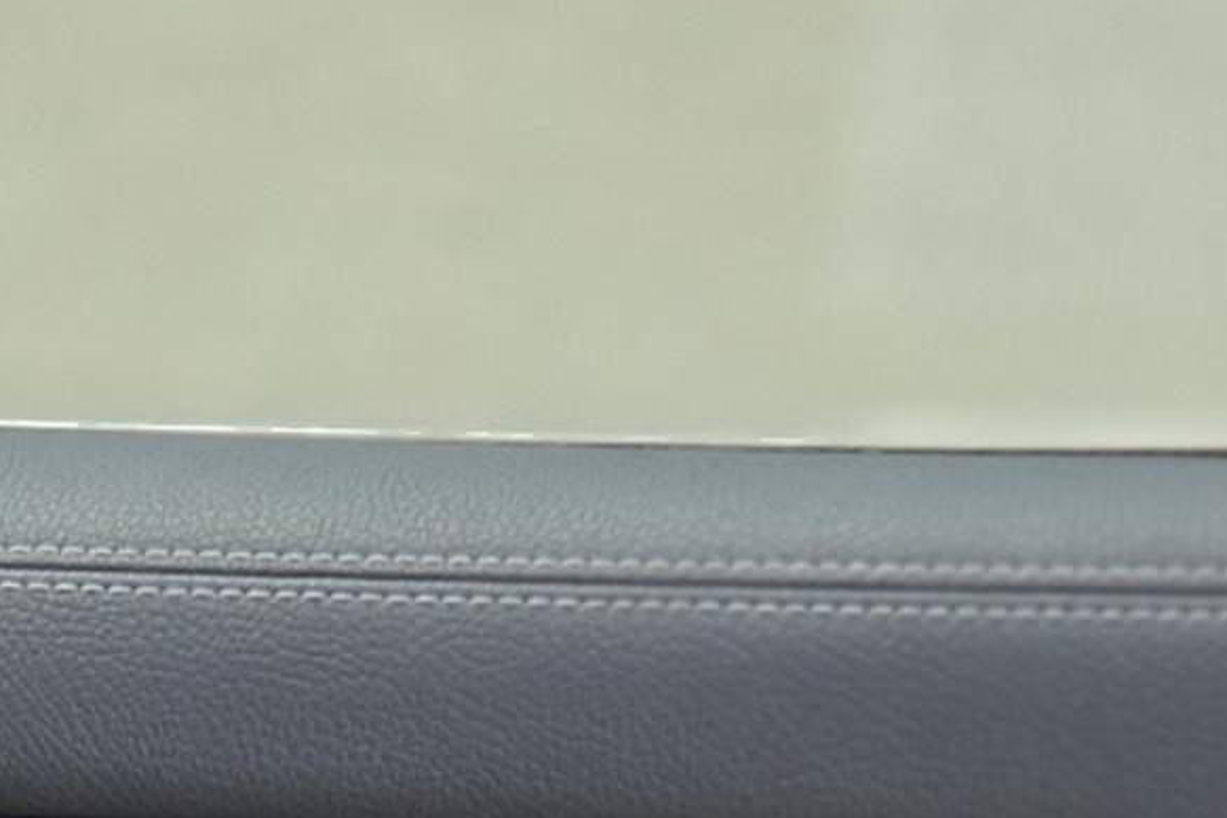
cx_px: -141
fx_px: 12099
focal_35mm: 355
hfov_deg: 5.8
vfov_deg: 3.8
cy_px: 2020
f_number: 2.4
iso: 25
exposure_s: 1/172
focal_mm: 7
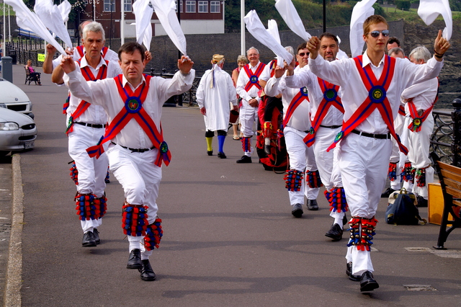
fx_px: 1152
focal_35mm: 90
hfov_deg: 22.6
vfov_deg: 15.2
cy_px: 154
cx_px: 230
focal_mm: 60
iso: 200
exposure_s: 1/500
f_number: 7.1
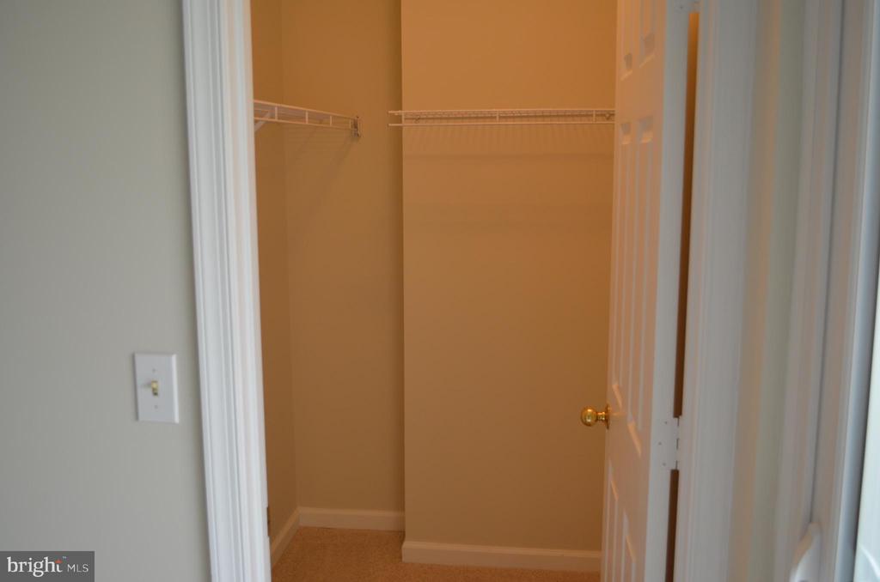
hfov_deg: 53.2
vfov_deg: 36.7
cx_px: 440
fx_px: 878
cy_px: 291
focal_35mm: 36
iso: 400
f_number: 4
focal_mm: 24
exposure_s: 1/60
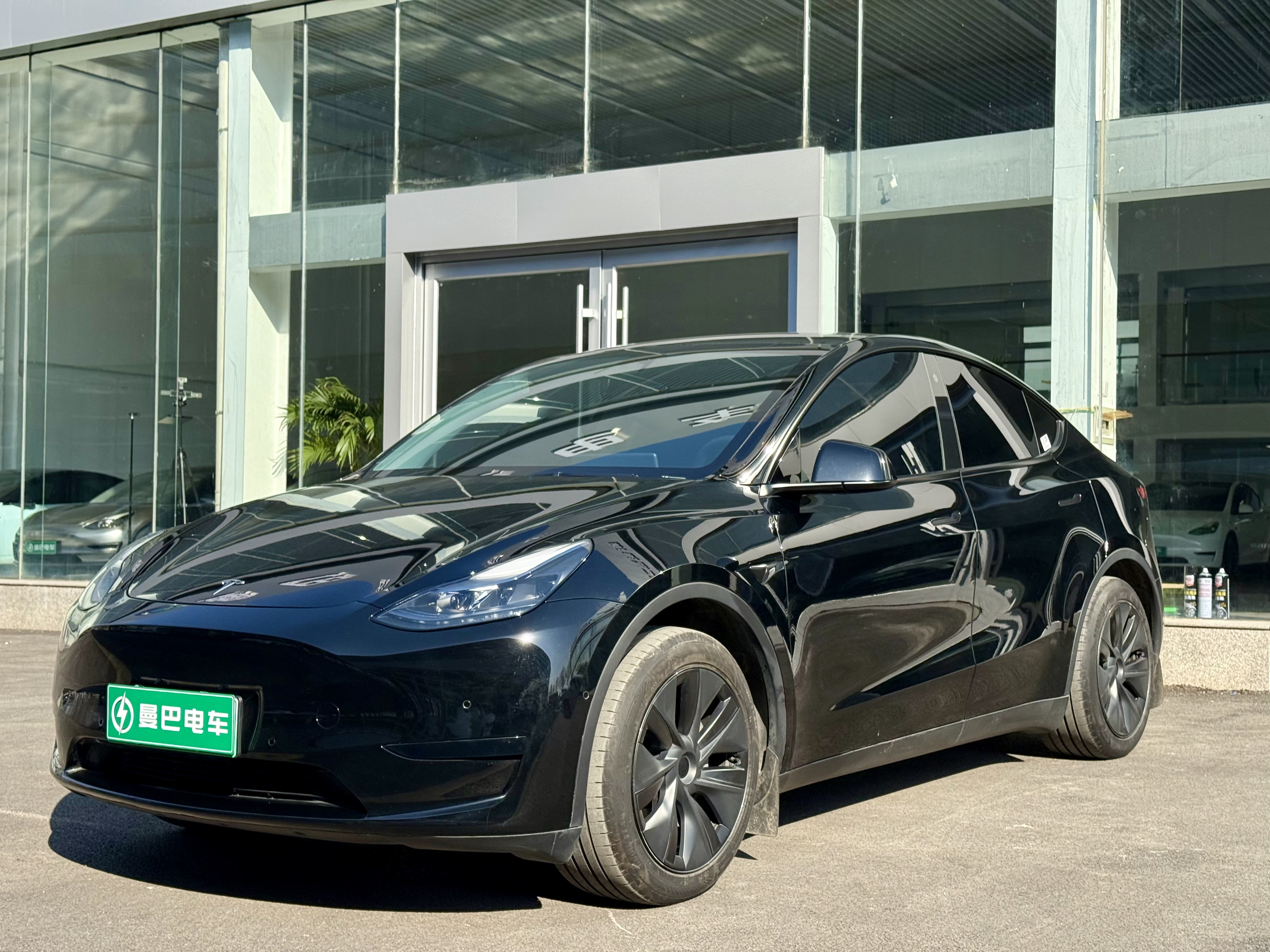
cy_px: 476
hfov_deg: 39.7
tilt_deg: +1.6
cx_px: 635
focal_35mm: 48
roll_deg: -1.1
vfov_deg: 30.3
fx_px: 1761
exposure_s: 1/4098
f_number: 1.78
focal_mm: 6.76
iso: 64
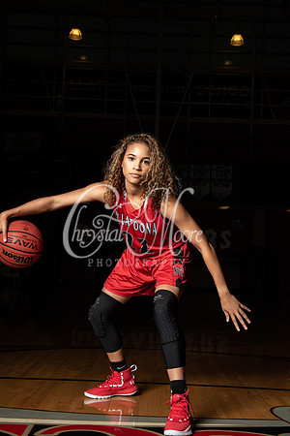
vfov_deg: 35.6
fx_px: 677
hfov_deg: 24.2
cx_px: 145
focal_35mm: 56
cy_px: 218
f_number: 14
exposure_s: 1/200
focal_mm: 56
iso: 320
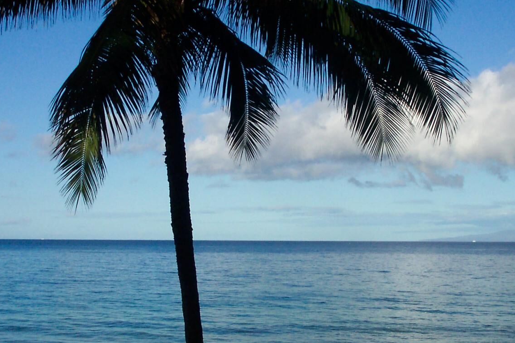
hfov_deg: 31.9
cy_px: 185
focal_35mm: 63
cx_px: 239
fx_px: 901
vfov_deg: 21.6
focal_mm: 7.5
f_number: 9.5
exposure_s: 1/350
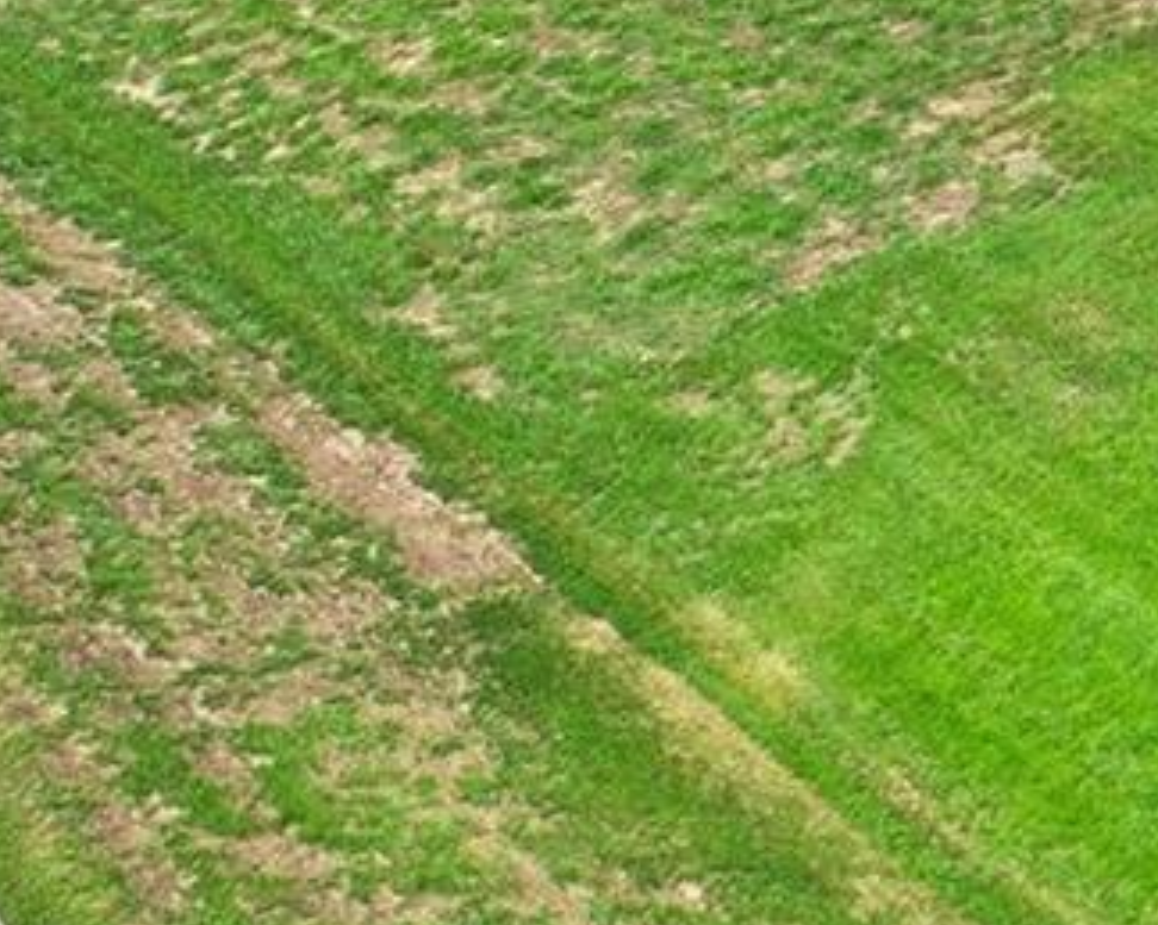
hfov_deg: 15.6
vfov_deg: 13.6
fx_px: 3495
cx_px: 2194
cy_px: -704
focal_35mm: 102
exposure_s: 1/2000
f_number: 2.8
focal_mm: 8.4
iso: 110
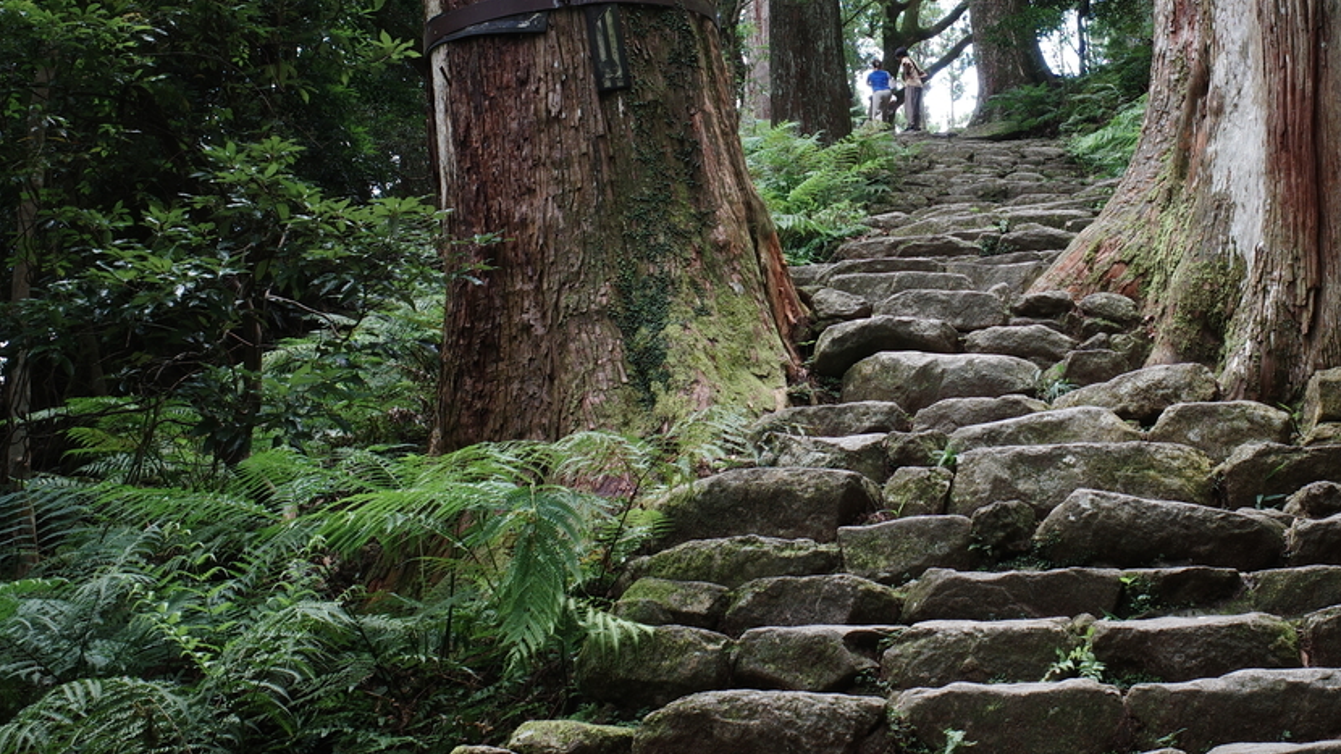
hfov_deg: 38.7
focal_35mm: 53
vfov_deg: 22.4
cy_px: 176
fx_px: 1885
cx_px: 908
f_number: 4.5
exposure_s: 1/60
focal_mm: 18.3
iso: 200
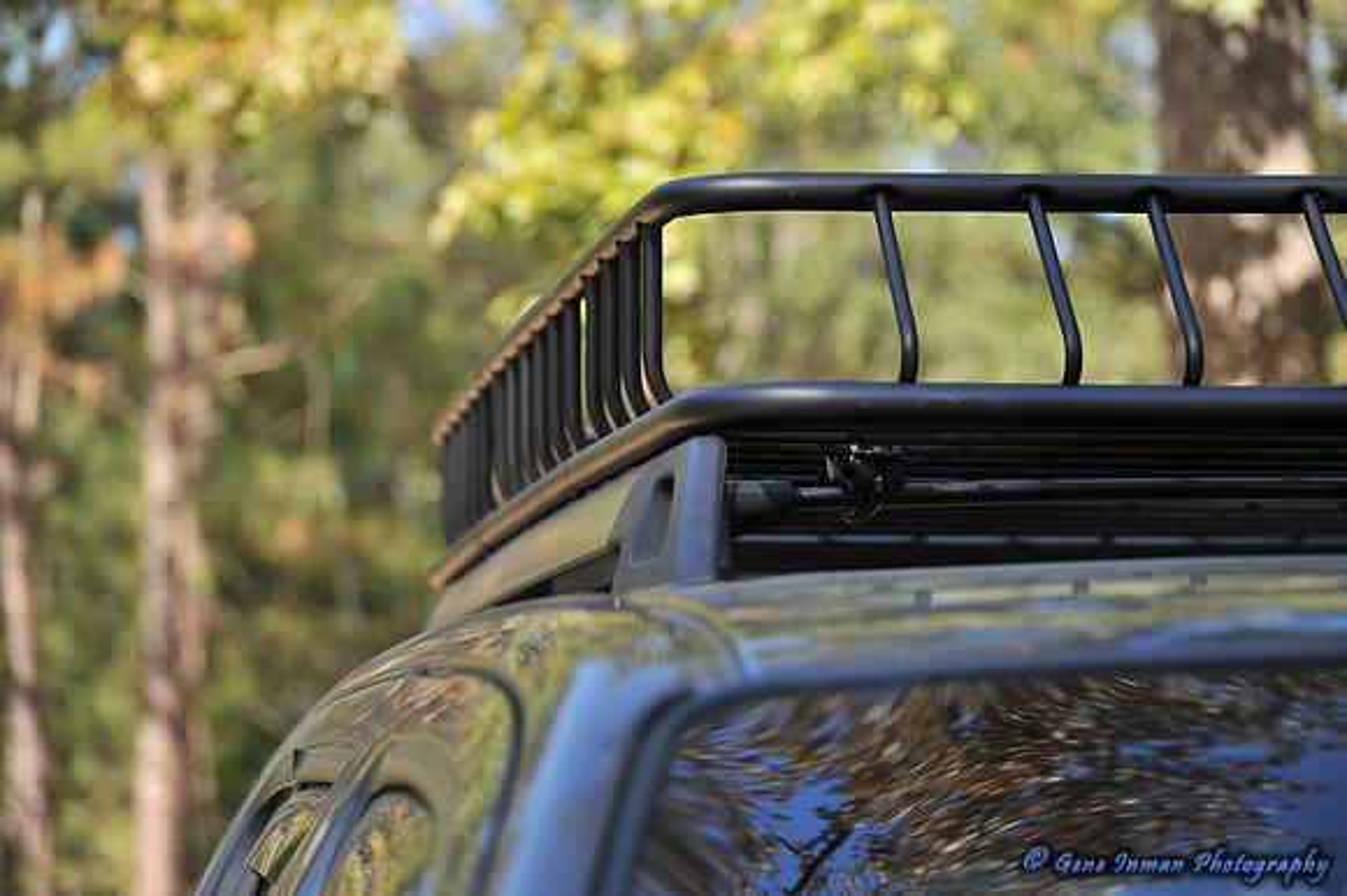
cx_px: 674
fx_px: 4487
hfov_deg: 17.1
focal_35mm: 120
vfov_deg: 11.4
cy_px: 448
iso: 200
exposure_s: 1/320
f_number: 5.6
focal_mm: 120
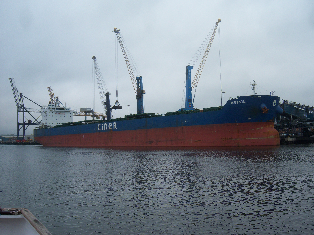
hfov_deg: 50.1
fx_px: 336
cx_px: 161
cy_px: 116
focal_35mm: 37
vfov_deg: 38.7
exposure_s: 1/500
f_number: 4.8
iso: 80
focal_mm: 7.5
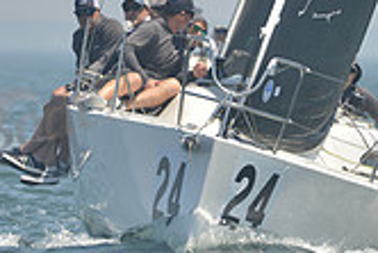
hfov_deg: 2.5
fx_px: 8817
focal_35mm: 839
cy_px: -15
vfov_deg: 1.6
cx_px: 276
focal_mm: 240
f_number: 7.1
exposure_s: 1/1000
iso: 280
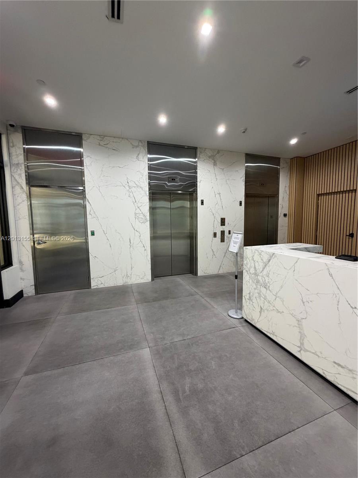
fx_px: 193
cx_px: 179
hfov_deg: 85.7
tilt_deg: -5.2
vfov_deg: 102.1
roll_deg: +0.5
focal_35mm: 14
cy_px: 239
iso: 400
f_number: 2.2
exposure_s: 1/60
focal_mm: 2.22
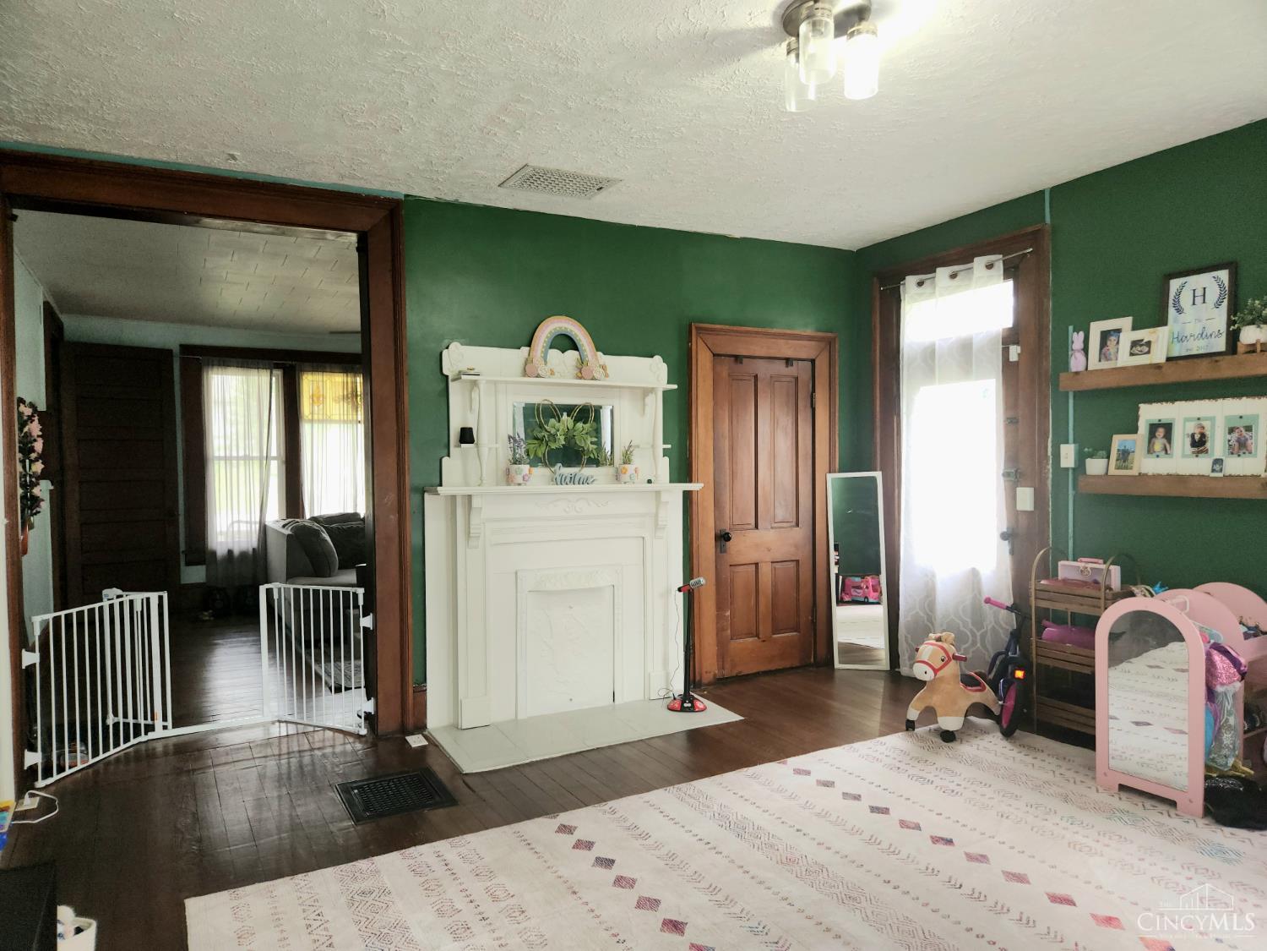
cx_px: 634
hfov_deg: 73.9
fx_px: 842
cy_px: 476
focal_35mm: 23
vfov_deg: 58.9
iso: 64
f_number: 1.8
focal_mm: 5.4
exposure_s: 1/60.2
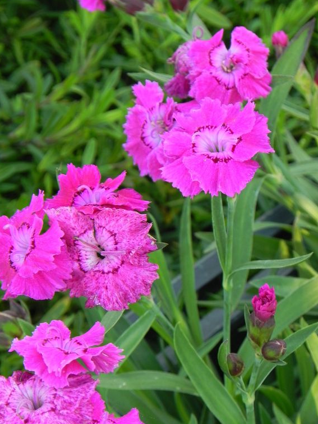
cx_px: 154
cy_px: 217
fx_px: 3773
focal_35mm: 308
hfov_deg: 4.8
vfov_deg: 6.4
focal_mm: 51.8
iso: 160
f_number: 5
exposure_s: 1/80
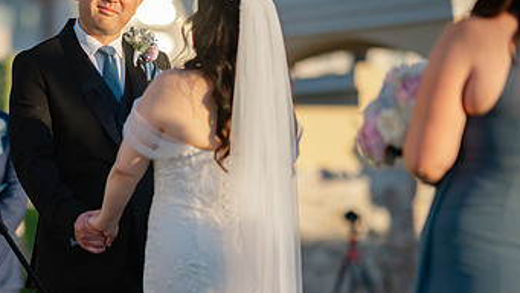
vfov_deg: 6.5
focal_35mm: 187
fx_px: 2579
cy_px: 157
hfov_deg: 11.5
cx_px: 116
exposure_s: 1/5000
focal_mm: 105
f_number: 1.4
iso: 100
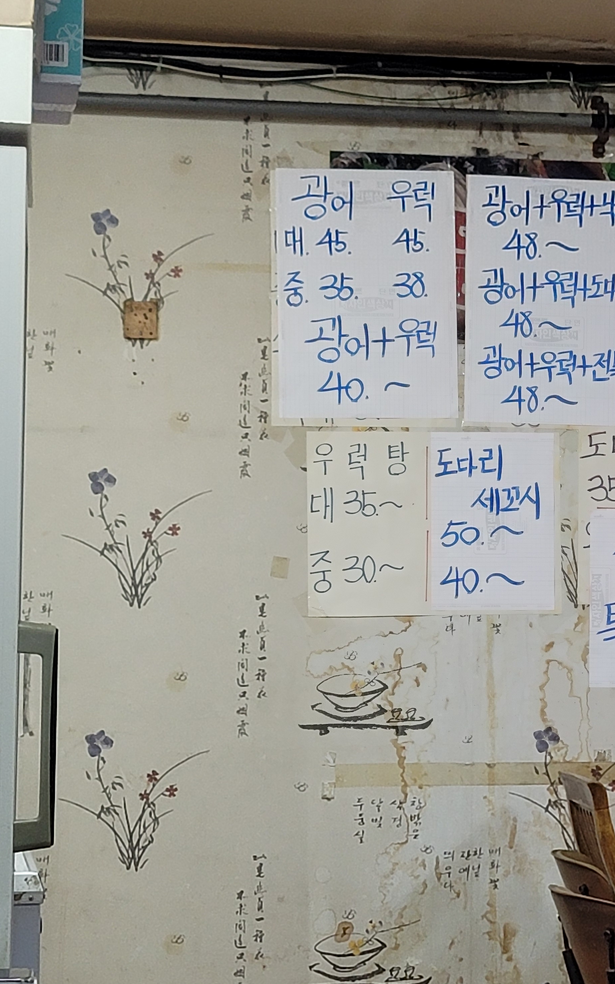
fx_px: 965
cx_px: 629
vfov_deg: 54.0
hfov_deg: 32.2
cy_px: 495
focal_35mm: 36
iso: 200
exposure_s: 1/120
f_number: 1.8
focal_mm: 7
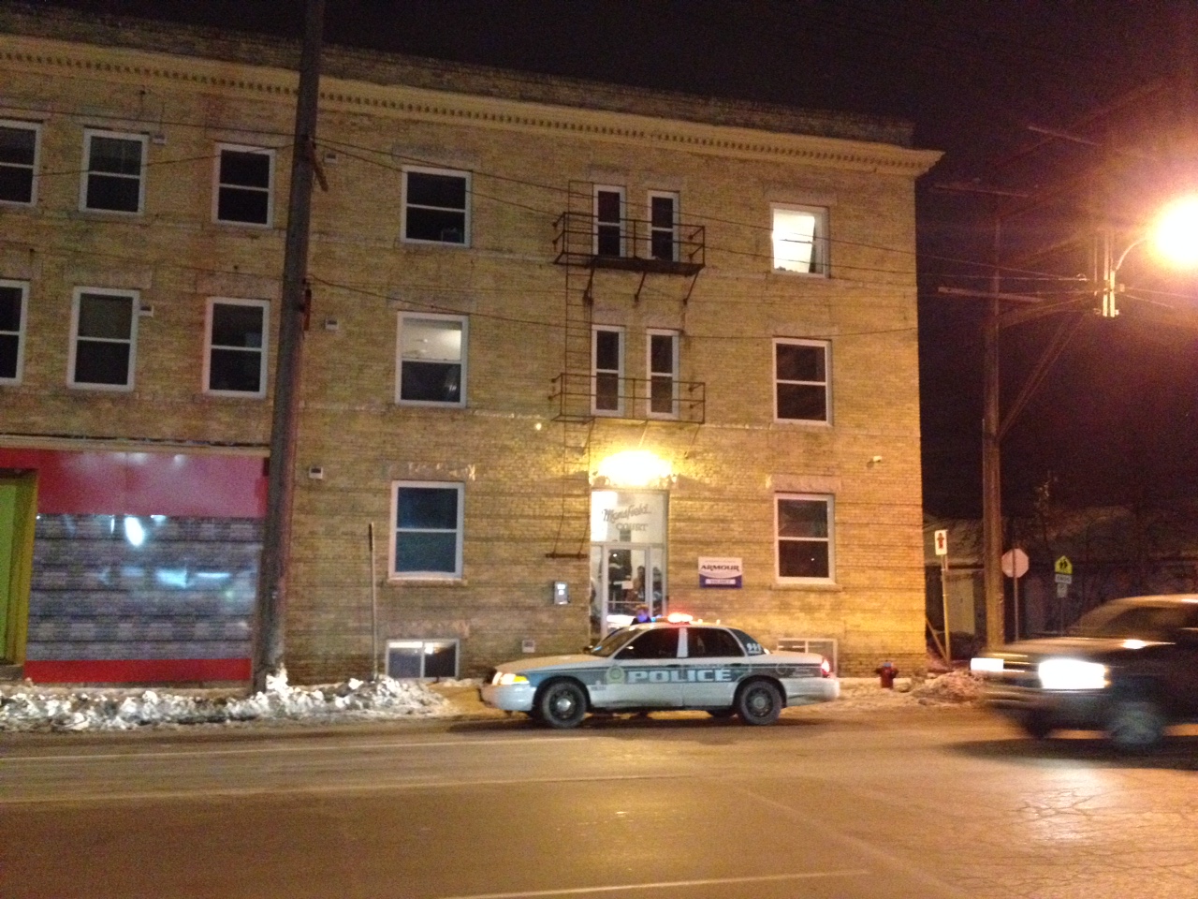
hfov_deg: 52.6
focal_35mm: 35
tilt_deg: +9.0
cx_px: 599
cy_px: 450
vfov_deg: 40.7
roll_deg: -0.6
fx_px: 1211
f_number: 2.4
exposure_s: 1/15
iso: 800
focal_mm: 4.28
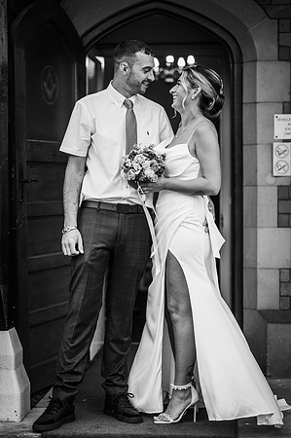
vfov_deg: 23.9
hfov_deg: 16.0
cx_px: 146
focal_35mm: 85
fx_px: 1033
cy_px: 219
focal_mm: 85
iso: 110
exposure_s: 1/200
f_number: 2
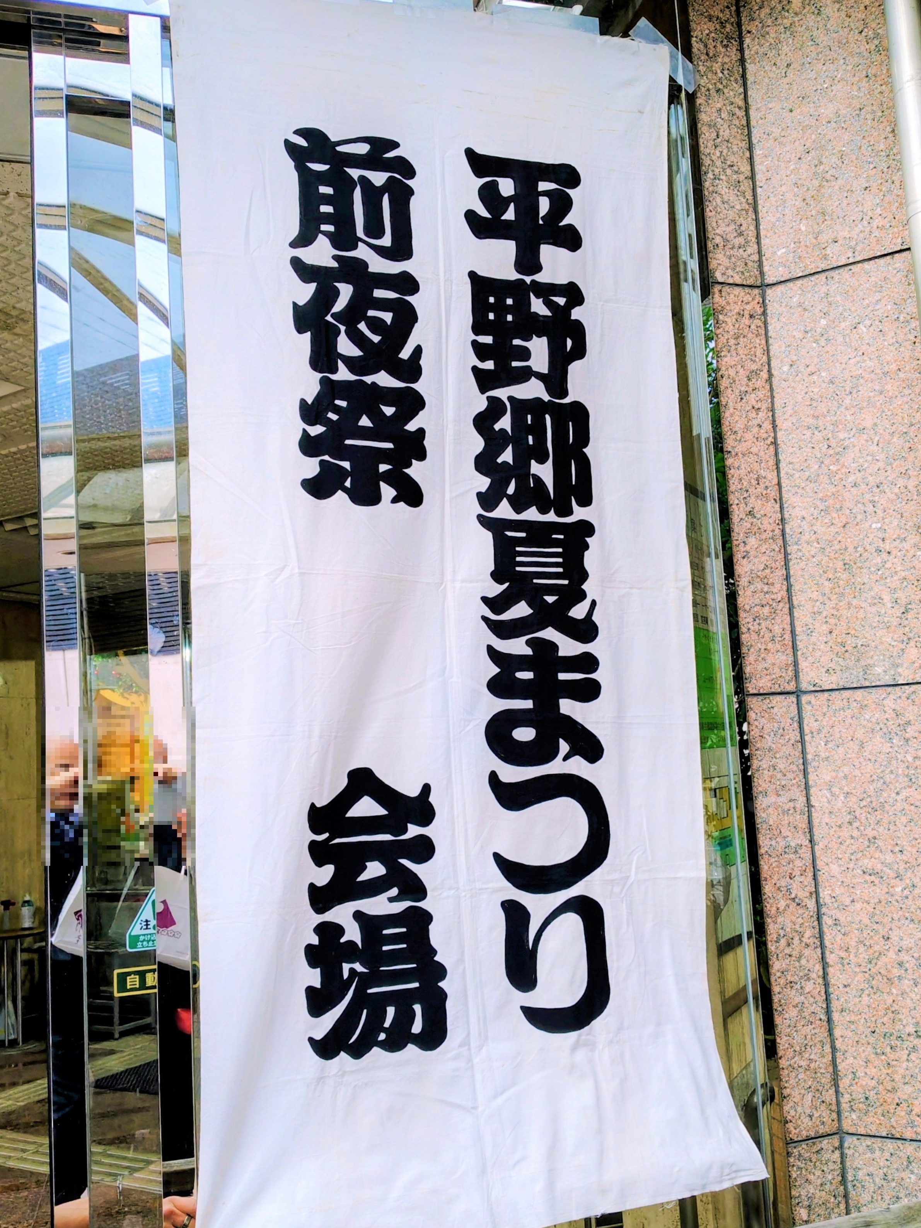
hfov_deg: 58.9
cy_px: 614
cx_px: 460
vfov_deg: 73.9
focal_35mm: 23
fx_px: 816
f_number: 1.88
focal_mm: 5.56
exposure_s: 1/120
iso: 225
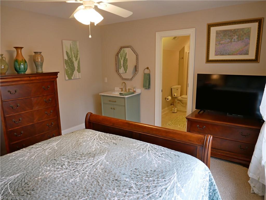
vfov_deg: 56.8
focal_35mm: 24
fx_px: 184
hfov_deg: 71.6
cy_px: 100
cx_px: 133
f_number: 3.5
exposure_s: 1/60
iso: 640
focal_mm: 12
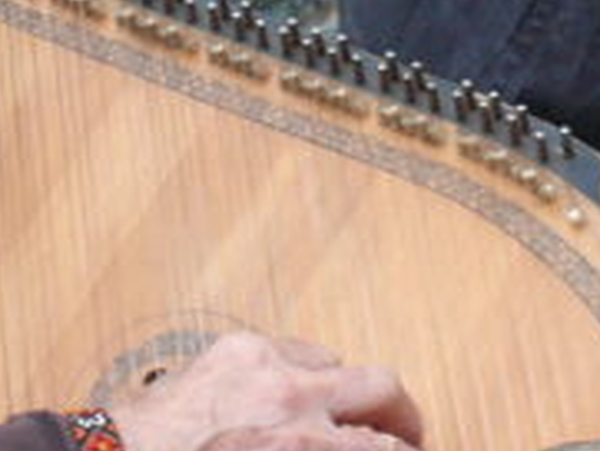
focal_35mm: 160
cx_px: 104
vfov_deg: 8.9
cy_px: -378
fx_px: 2775
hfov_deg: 12.3
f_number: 2.8
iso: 200
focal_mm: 7.4
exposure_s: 1/8
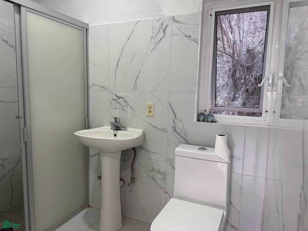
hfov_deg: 71.6
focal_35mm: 24
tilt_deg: -5.6
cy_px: 116
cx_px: 154
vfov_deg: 56.8
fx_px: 214
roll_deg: -2.0
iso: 200
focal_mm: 6.76
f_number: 1.78
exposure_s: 1/60
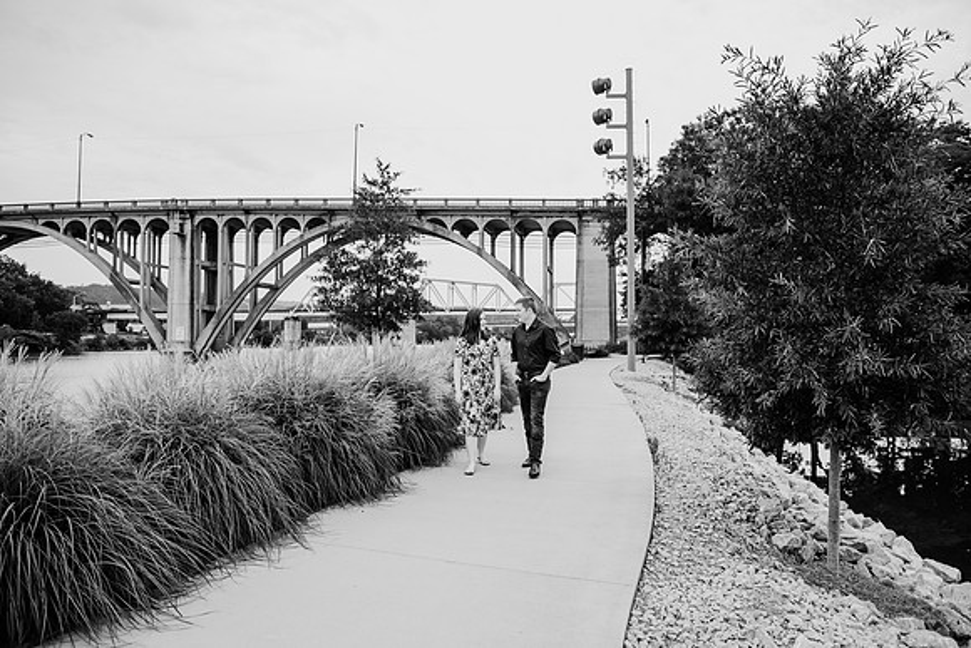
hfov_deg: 73.7
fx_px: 647
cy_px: 324
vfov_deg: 53.2
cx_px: 486
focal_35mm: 24
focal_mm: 24
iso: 200
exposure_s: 1/800
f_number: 2.8
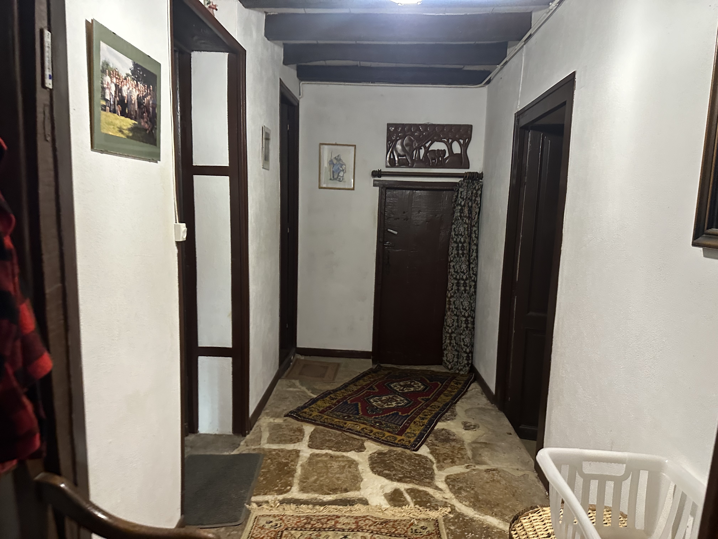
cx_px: 359
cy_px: 270
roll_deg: -2.0
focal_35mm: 24
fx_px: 498
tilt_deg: -10.3
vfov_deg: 56.8
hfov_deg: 71.6
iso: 500
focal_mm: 6.86
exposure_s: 1/60
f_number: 1.78
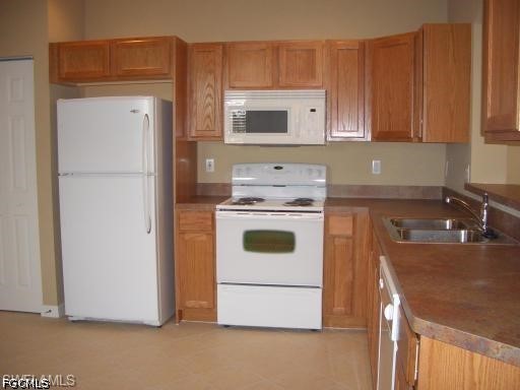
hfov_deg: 52.6
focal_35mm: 35
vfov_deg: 40.7
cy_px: 195
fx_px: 526
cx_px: 260
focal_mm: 5.8
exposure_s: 1/60
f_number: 2.6
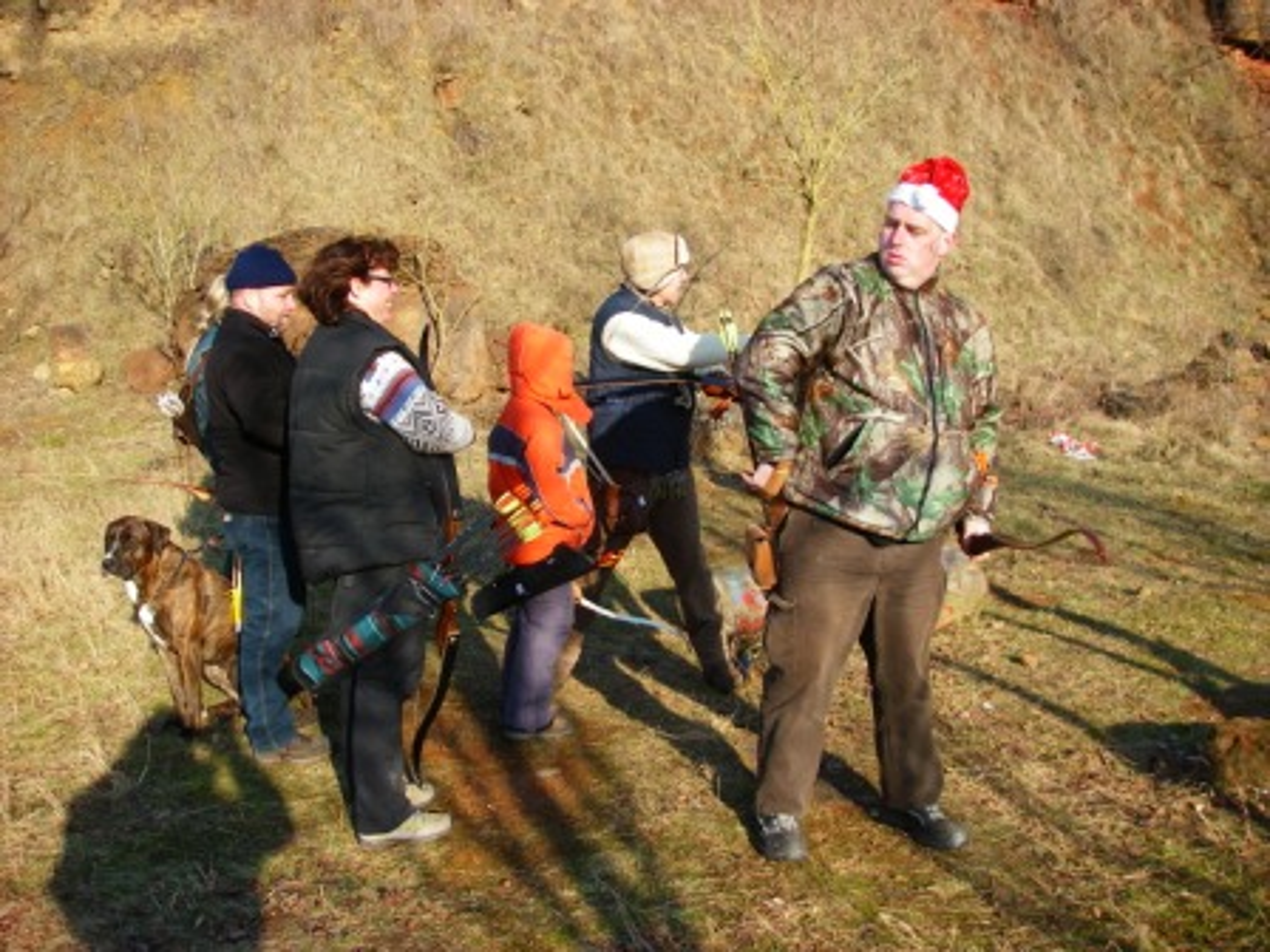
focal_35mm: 38
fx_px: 1394
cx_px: 635
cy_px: 476
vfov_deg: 37.7
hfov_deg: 49.0
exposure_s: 1/250
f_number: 3.3
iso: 64
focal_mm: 6.3
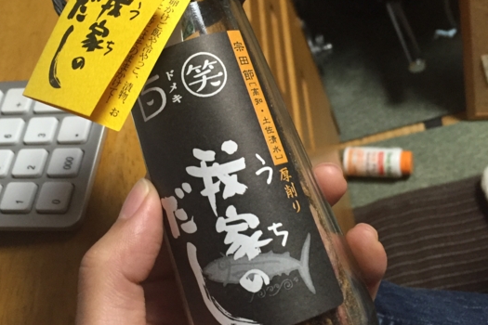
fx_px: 624
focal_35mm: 46
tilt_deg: -51.7
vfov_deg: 29.2
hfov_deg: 42.7
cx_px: 233
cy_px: 136
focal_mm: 4.15
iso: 160
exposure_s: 1/30
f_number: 2.2
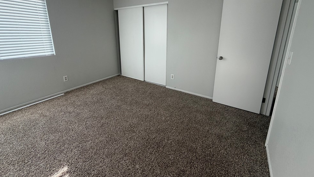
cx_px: 158
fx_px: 133
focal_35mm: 16
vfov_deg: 65.9
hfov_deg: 99.4
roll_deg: -0.4
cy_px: 65
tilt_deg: -13.9
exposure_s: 1/220
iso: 64
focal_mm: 2.22
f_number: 2.2
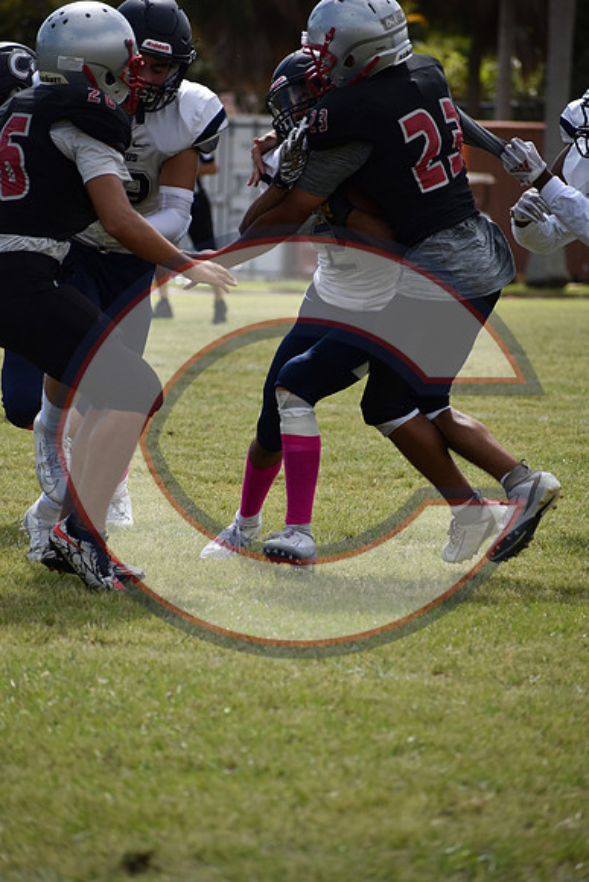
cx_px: 294
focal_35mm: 285
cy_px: 441
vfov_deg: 7.2
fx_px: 6990
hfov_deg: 4.8
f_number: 5.6
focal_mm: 190
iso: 360
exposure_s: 1/2000
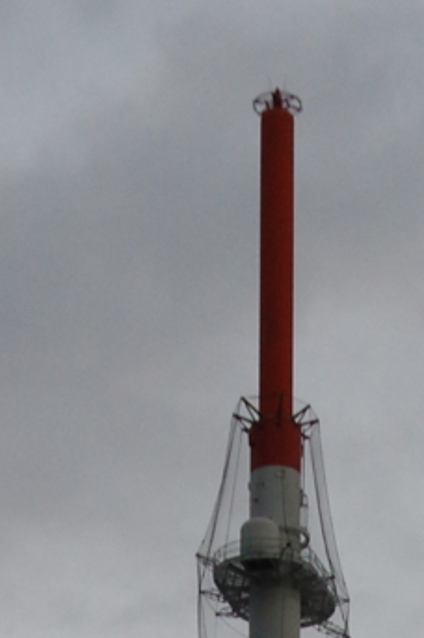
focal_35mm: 294
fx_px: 5204
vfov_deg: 6.5
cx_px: 327
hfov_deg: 4.7
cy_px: 1739
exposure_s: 1/50
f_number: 6.3
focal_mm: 28
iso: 400
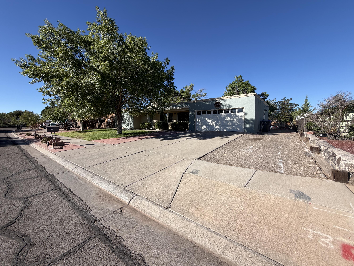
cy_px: 133
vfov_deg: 85.7
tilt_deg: -2.3
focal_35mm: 14
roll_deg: +1.4
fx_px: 143
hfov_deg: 102.1
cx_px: 177
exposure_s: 1/770
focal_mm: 2.22
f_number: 2.2
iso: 25
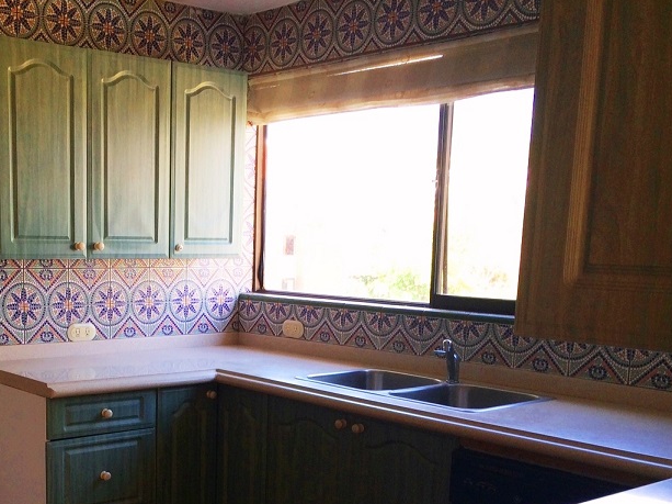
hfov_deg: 38.8
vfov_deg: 29.6
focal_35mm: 48
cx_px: 178
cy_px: 397
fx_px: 931
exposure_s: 1/40
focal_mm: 4.12
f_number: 2.2
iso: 40
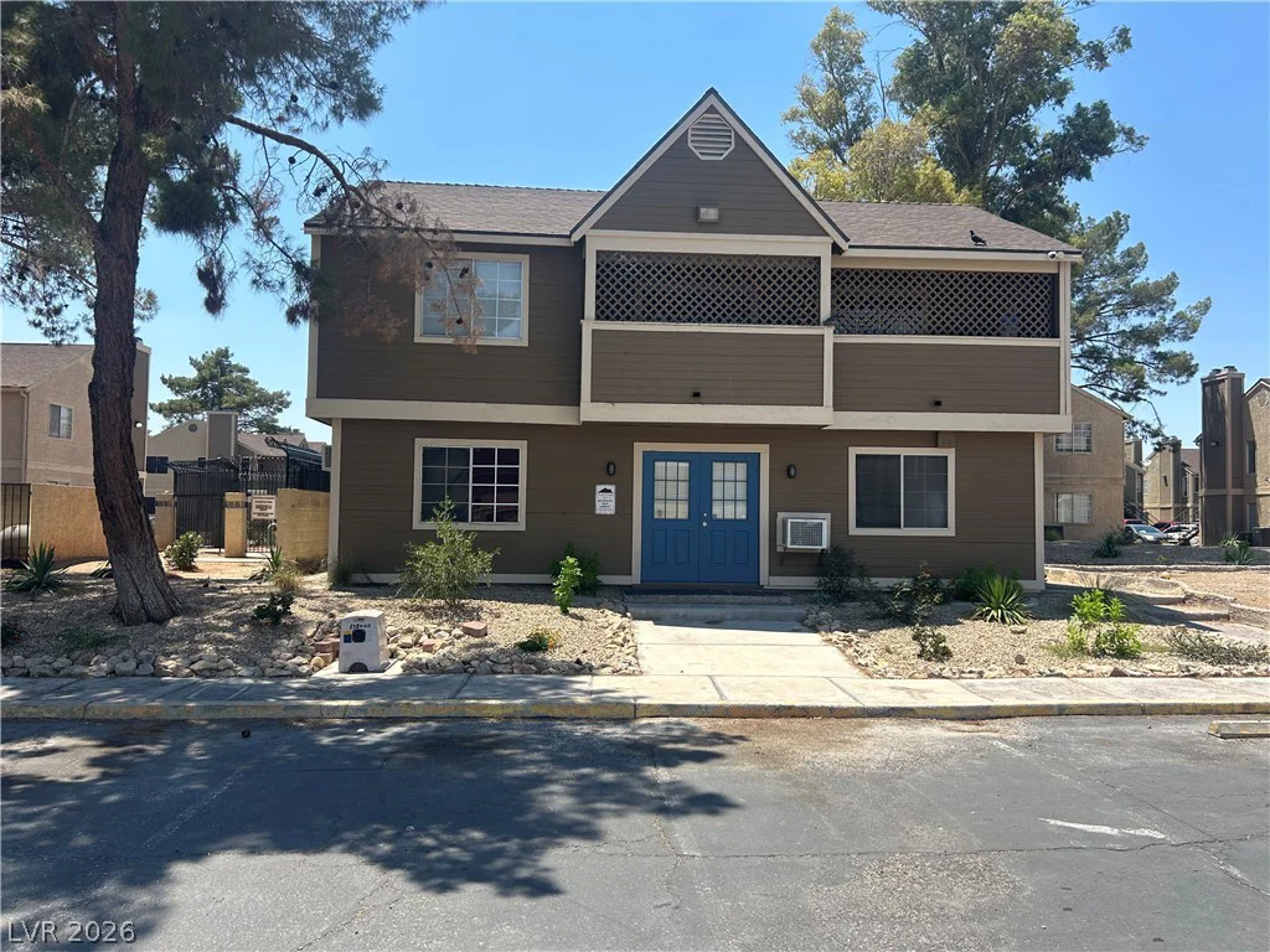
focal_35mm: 26
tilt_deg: +5.2
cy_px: 476
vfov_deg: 53.1
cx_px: 635
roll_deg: -0.7
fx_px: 954
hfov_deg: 67.3
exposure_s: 1/3077
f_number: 1.5
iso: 50
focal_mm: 5.7
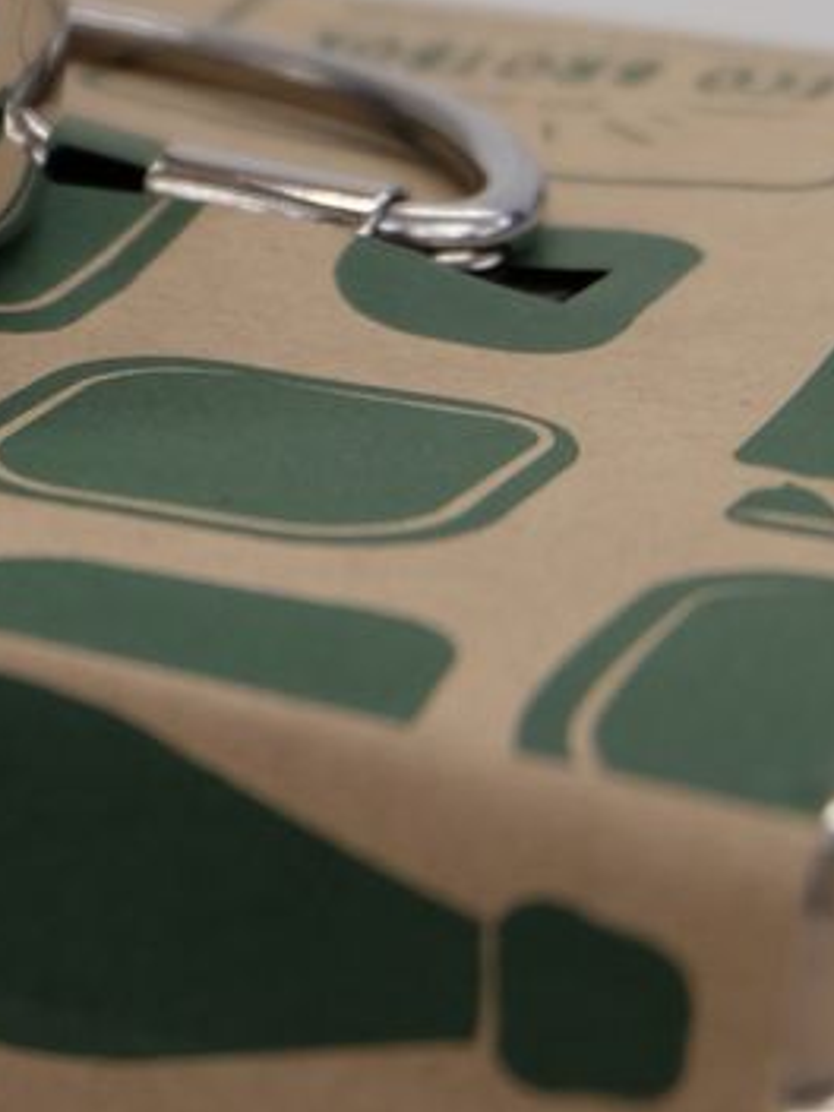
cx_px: -1055
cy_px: 32
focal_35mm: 131
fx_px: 4208
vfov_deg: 14.8
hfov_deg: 10.1
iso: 400
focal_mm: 26.9
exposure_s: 1/20
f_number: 4.5
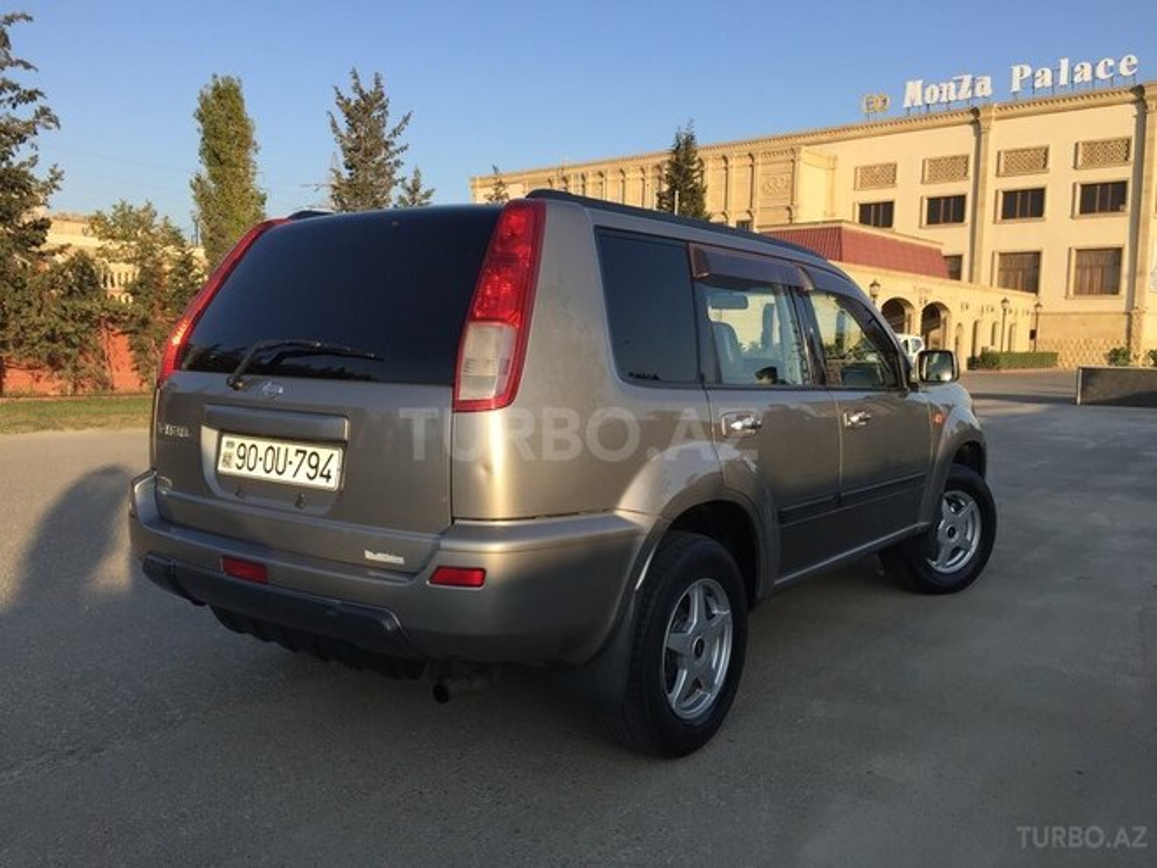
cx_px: 578
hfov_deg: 61.7
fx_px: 969
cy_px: 434
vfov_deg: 48.2
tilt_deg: -4.3
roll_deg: -1.8
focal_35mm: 29
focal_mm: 4.15
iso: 32
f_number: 2.2
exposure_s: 1/989
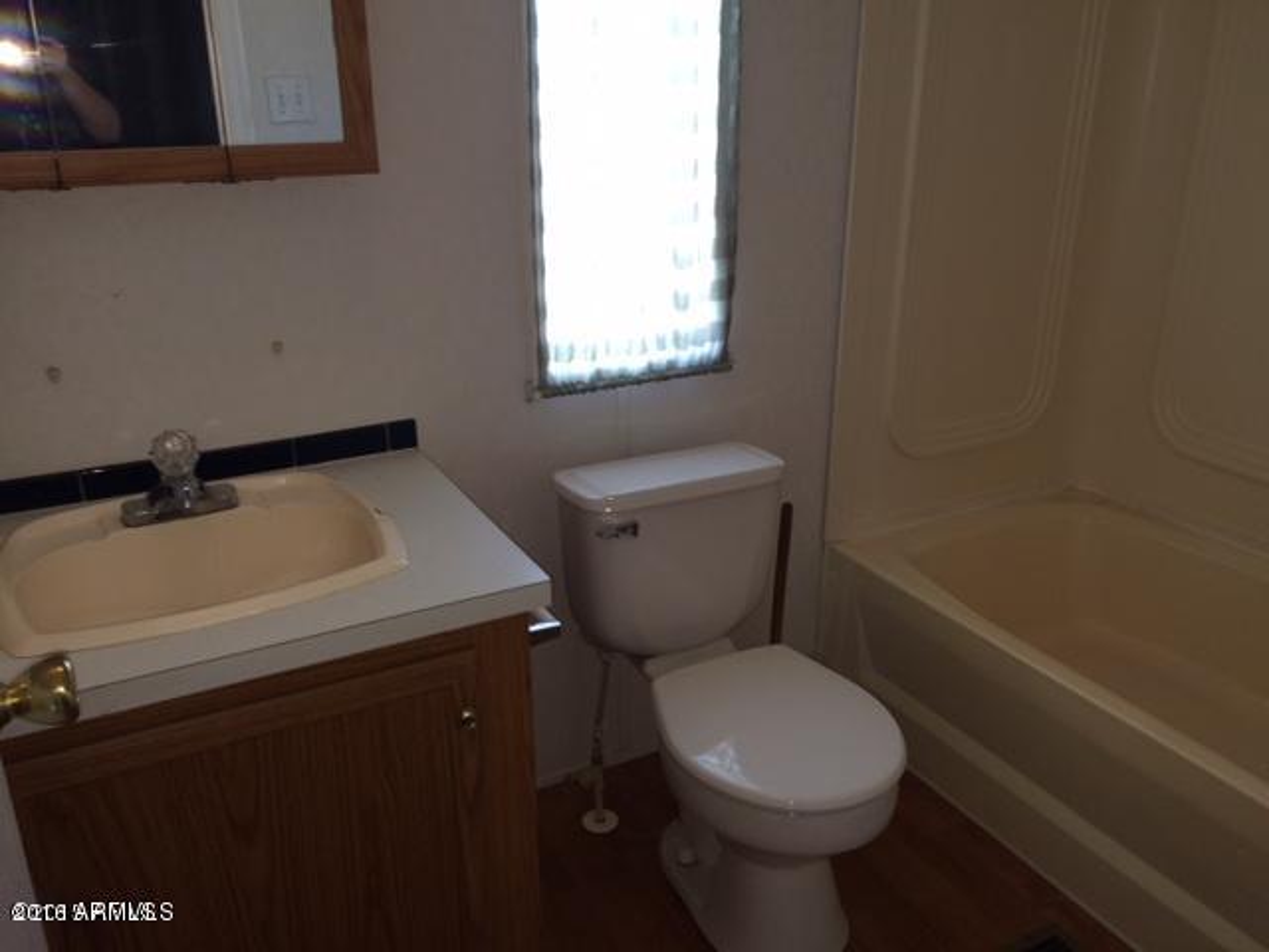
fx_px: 1063
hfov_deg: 61.7
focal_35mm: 29
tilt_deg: -21.0
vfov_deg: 48.2
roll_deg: +0.8
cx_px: 634
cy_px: 476
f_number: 2.2
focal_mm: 4.15
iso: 40
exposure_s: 1/30
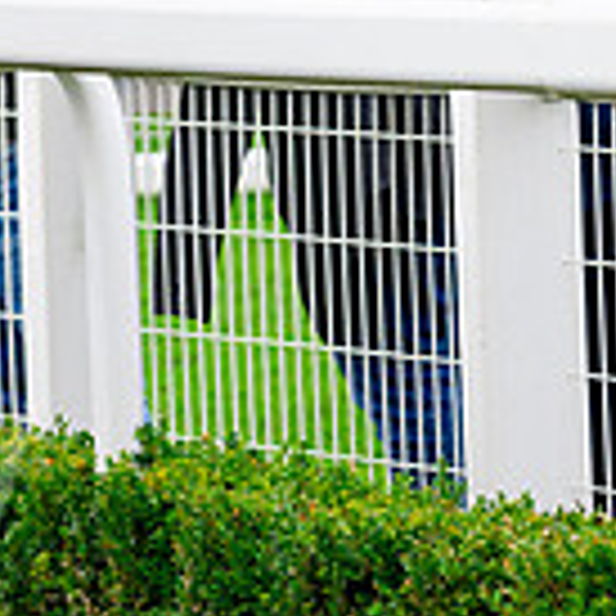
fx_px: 15563
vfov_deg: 2.3
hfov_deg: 2.3
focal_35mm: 773
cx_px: -496
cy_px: 178
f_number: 5.6
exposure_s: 1/1250
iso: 1000
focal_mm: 165
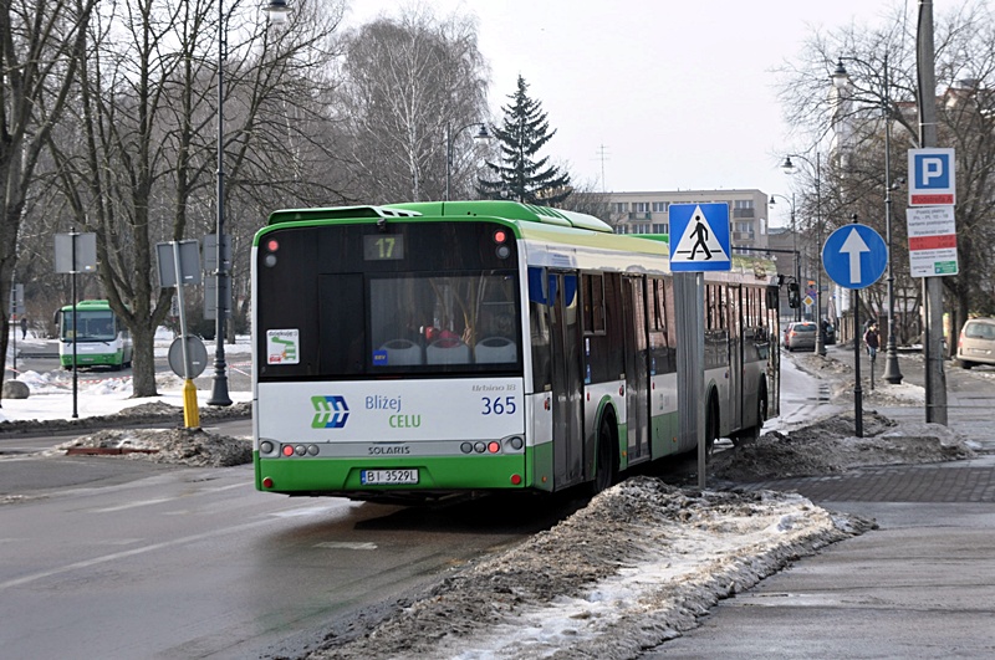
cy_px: 330
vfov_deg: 20.1
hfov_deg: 29.9
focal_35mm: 68
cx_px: 498
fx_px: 1863
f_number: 11
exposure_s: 1/125
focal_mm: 45
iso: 200
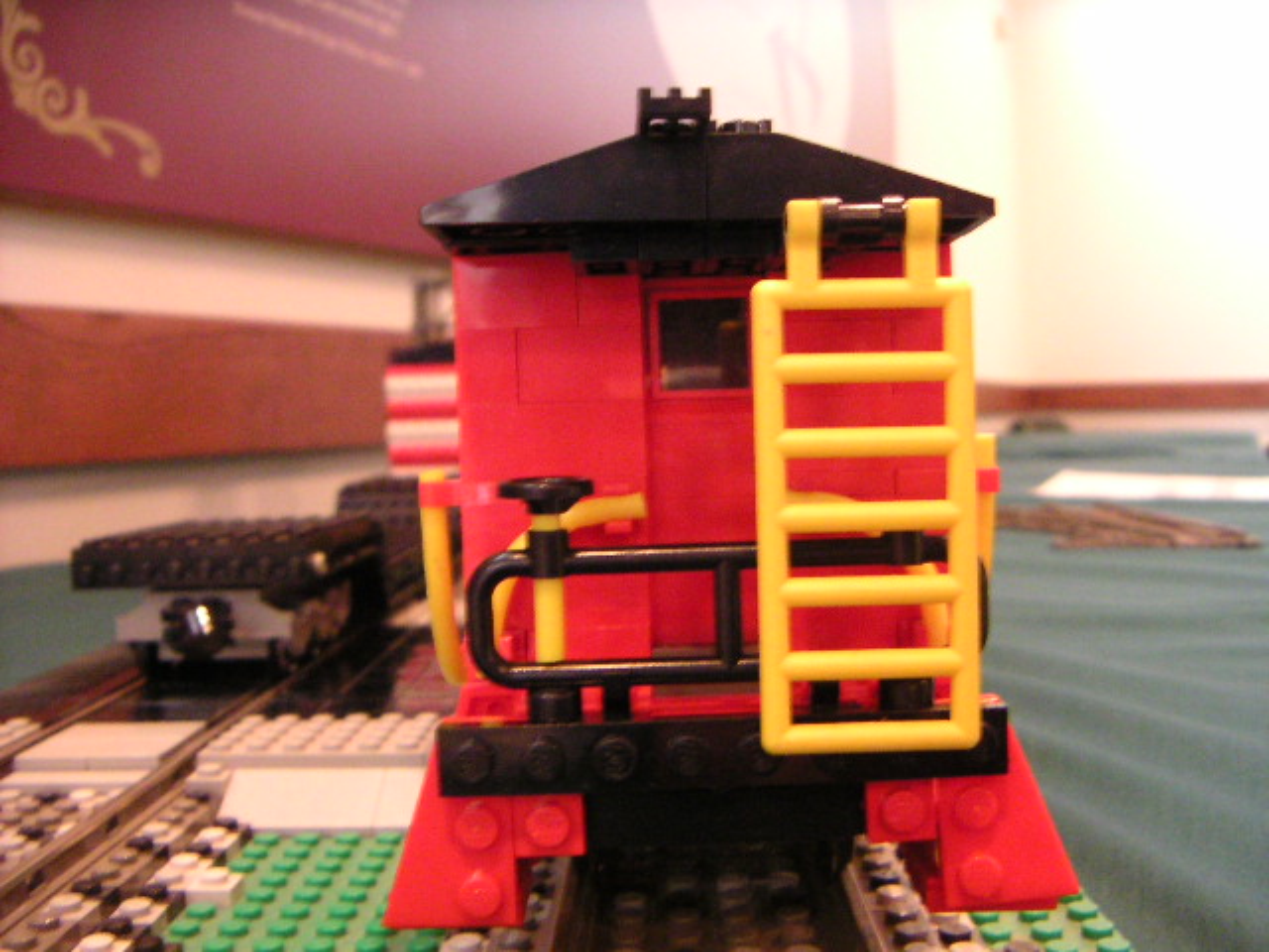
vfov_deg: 38.7
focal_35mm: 37
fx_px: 1356
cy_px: 476
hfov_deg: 50.1
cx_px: 634
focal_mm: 4.8
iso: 400
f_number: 2.8
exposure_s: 1/8
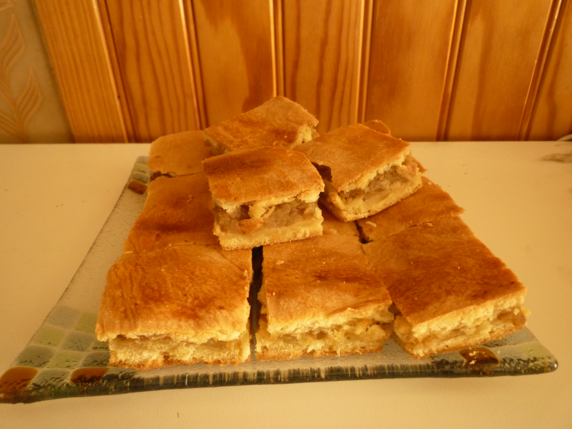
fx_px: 413
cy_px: 214
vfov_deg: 54.9
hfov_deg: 69.4
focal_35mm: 25
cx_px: 286
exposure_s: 1/30
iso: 320
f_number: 2.8
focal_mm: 4.4
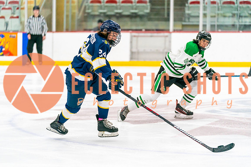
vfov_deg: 10.2
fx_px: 941
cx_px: 126
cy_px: 84
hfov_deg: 15.2
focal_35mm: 135
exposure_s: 1/1250
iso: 3200
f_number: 2.8
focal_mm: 135
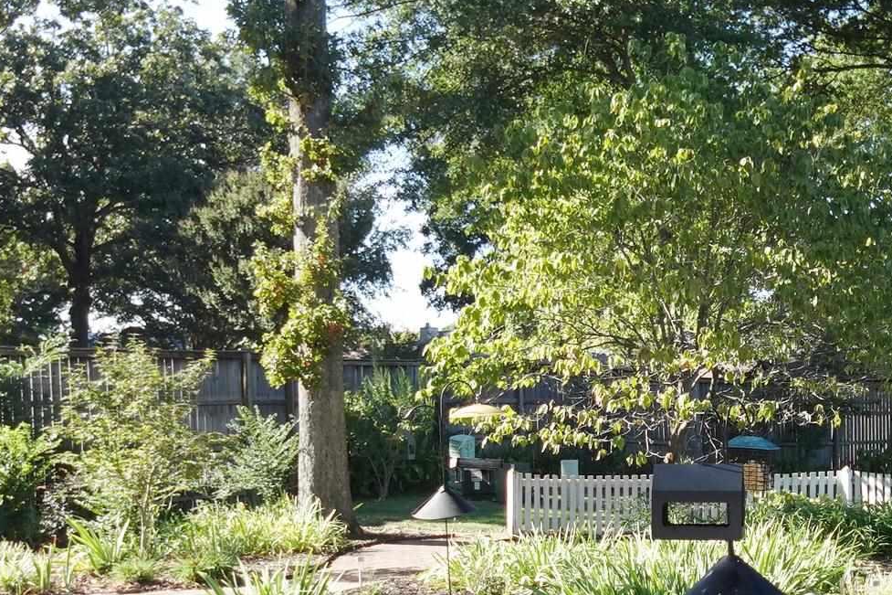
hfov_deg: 35.0
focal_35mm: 56
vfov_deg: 23.9
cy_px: 450
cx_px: 643
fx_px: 1387
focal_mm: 7.6
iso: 125
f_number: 2
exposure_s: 1/1000
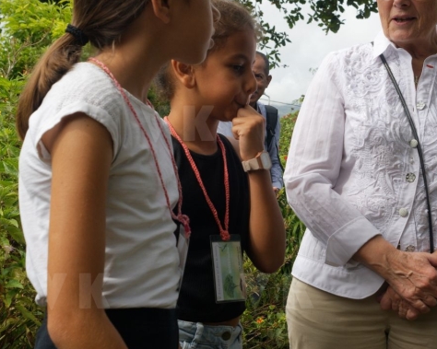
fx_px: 737
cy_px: 157
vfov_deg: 26.7
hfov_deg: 32.9
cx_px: 276
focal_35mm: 57
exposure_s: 1/800
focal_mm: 24
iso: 200
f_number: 8
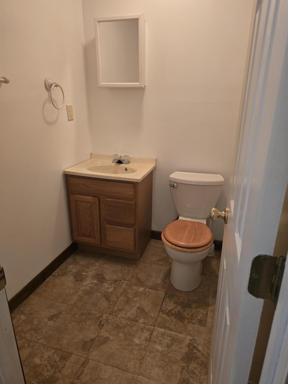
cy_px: 192
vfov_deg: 73.9
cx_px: 144
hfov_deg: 58.9
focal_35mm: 23
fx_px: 255
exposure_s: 1/60
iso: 640
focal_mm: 6.3
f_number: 1.7
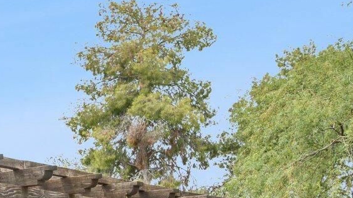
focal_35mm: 86
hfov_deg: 21.0
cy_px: 299
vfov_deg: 13.3
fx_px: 804
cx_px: -176
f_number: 8
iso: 320
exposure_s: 1/640
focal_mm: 22.5
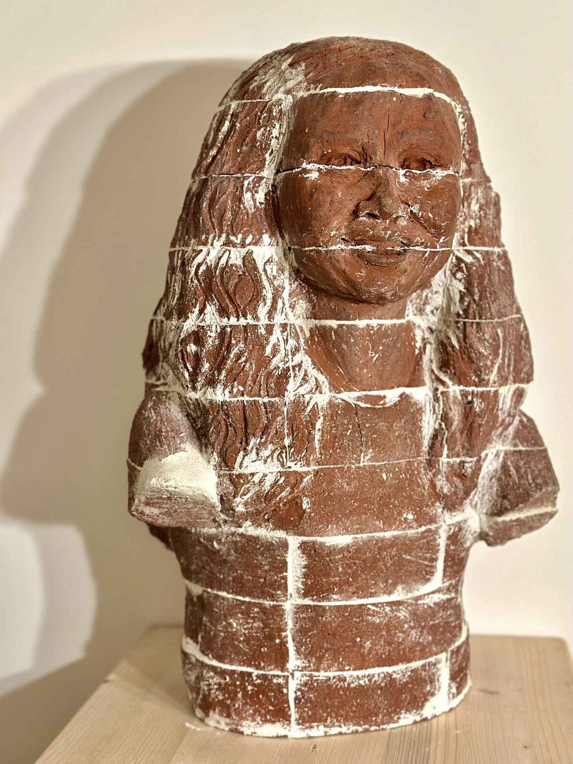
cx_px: 286
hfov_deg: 30.3
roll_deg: +1.5
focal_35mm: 48
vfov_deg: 39.7
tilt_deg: -7.3
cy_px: 382
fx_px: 1059
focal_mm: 6.86
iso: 400
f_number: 1.78
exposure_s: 1/33
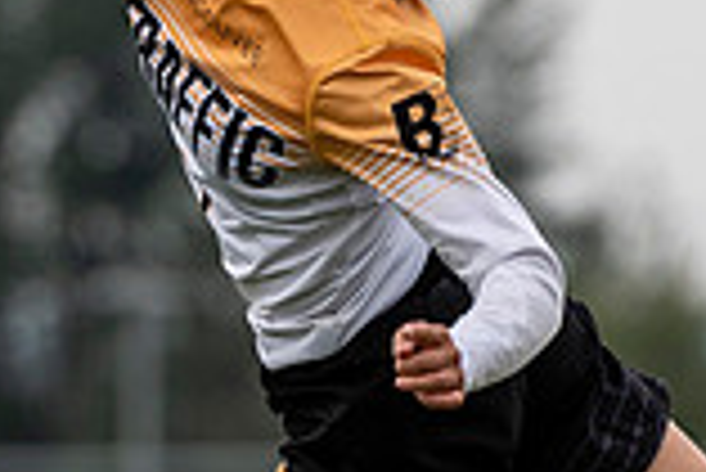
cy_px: -55
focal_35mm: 1535
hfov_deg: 1.3
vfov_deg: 0.9
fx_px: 30130
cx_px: -60
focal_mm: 200
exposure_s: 1/1600
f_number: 4
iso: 200
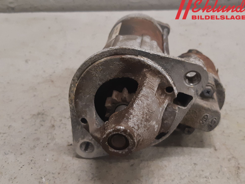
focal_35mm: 27
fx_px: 191
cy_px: 94
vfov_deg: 51.4
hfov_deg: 65.3
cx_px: 124
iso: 160
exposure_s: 1/50
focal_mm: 3.93
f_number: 1.7
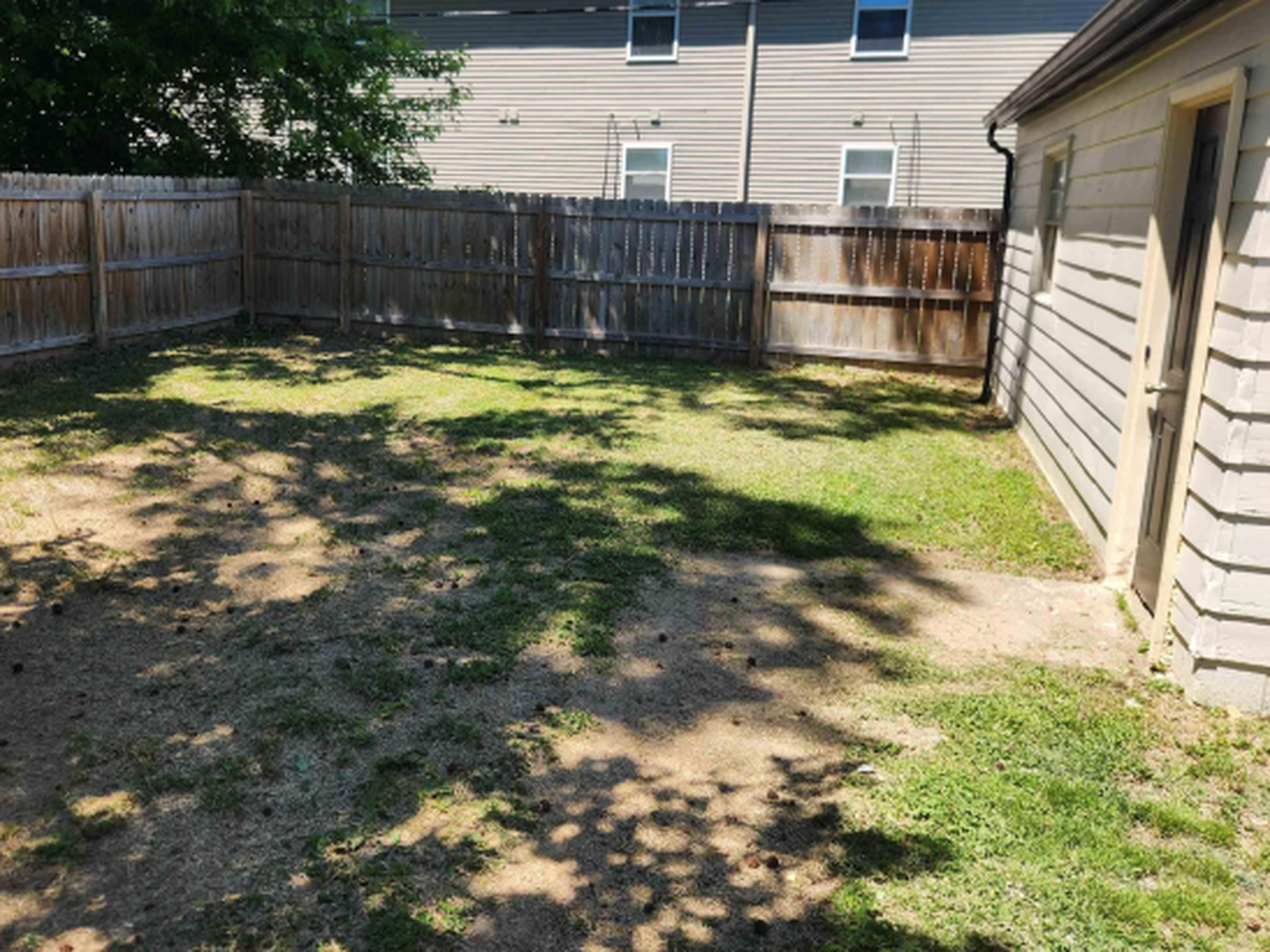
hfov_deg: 63.2
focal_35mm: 28
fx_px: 1027
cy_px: 387
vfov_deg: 49.5
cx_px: 560
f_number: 1.8
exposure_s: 1/788
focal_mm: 5.4
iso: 20
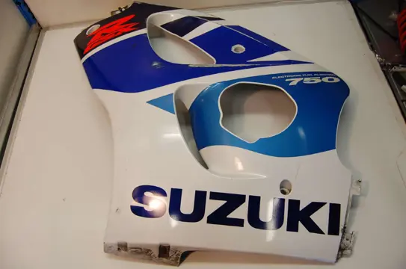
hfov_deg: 67.5
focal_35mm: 27
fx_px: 304
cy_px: 134
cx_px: 203
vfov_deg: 47.8
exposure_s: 1/100
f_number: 5
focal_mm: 18
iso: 400
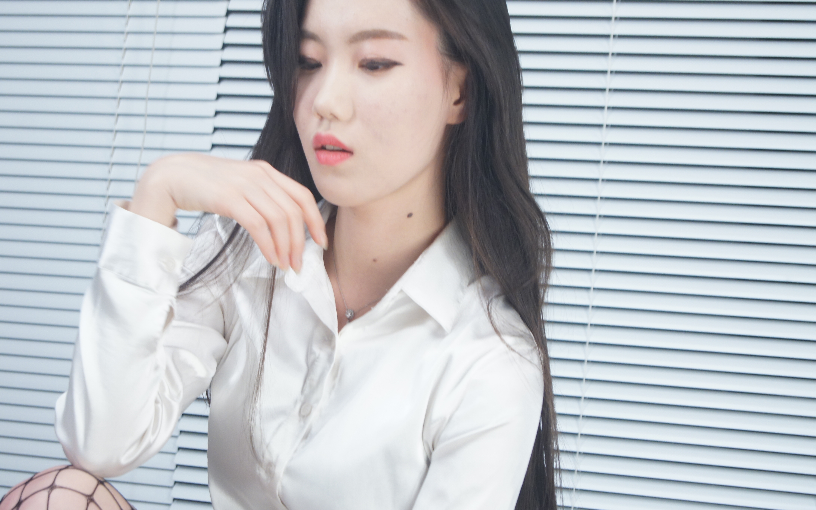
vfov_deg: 13.8
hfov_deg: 21.9
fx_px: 2103
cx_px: 366
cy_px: 280
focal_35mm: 95
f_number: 5.6
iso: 800
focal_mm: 55
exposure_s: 1/125
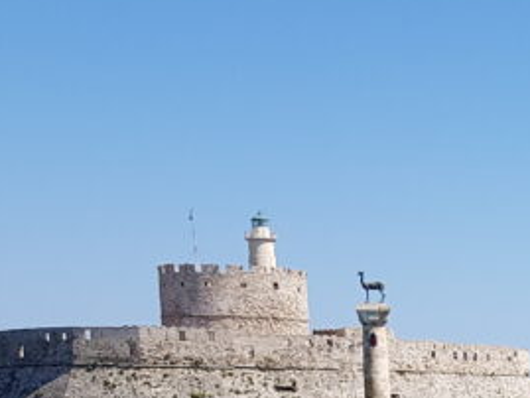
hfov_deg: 17.2
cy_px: 680
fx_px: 1516
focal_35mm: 99
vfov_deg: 13.6
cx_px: 875
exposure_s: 1/2200
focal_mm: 4.2
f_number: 1.7
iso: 40
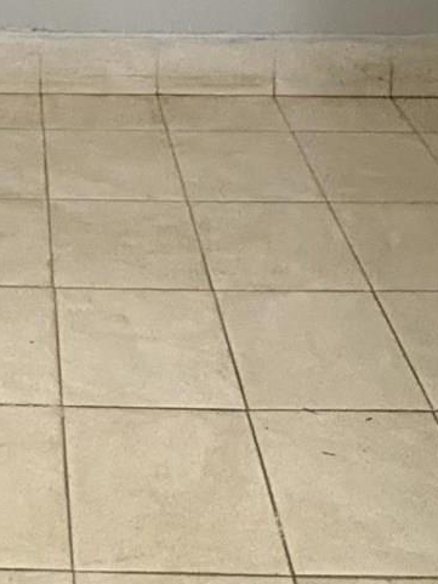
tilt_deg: -8.2
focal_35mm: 67
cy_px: -233
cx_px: -23
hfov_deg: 21.0
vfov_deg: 24.2
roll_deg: +0.5
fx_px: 1130
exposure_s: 1/40
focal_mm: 2.22
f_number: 2.2
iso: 1000
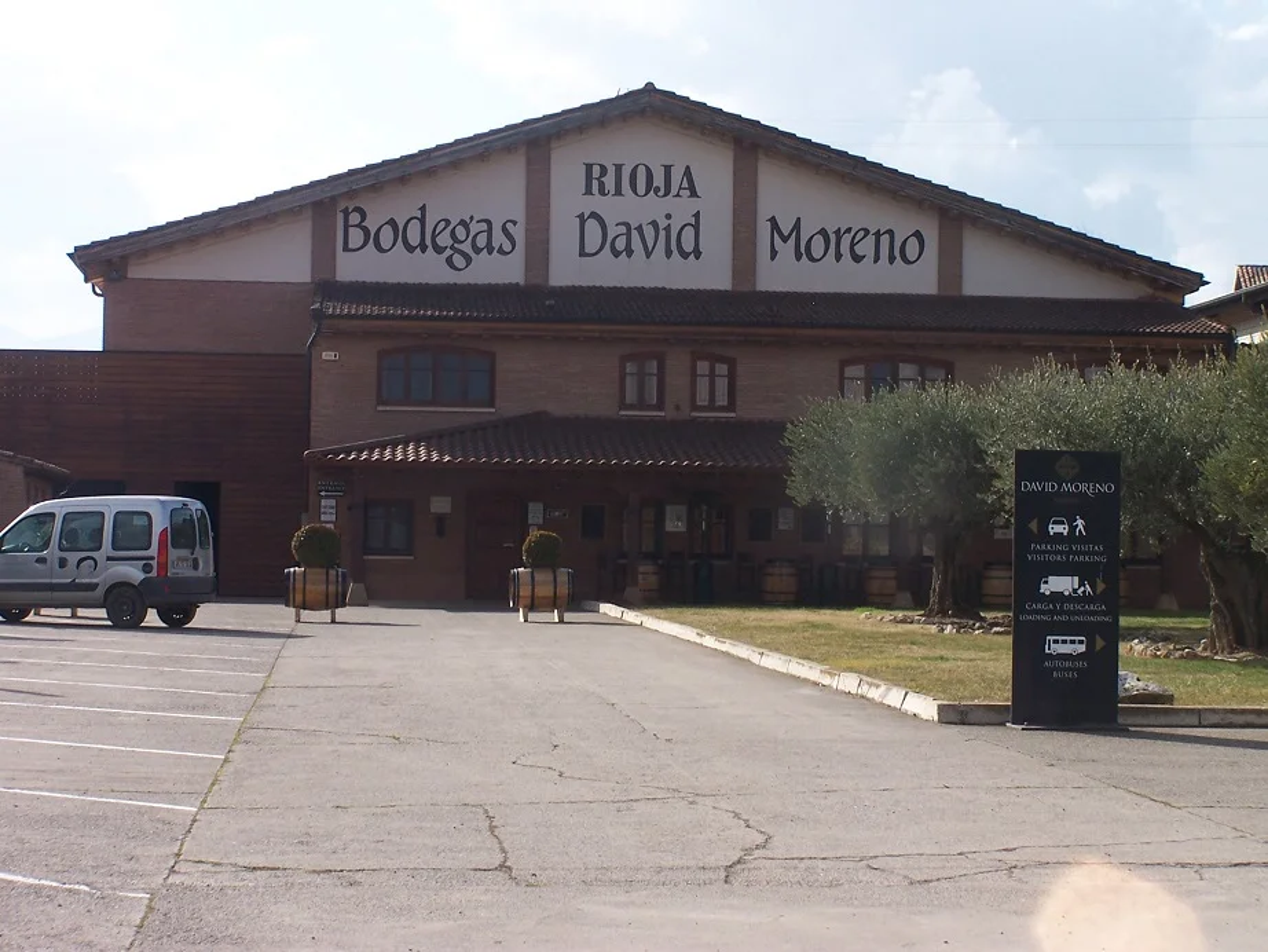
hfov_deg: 23.8
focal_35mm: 82
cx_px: 634
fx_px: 3004
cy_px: 476
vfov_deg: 18.0
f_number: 4.5
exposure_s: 1/500
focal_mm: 13.7
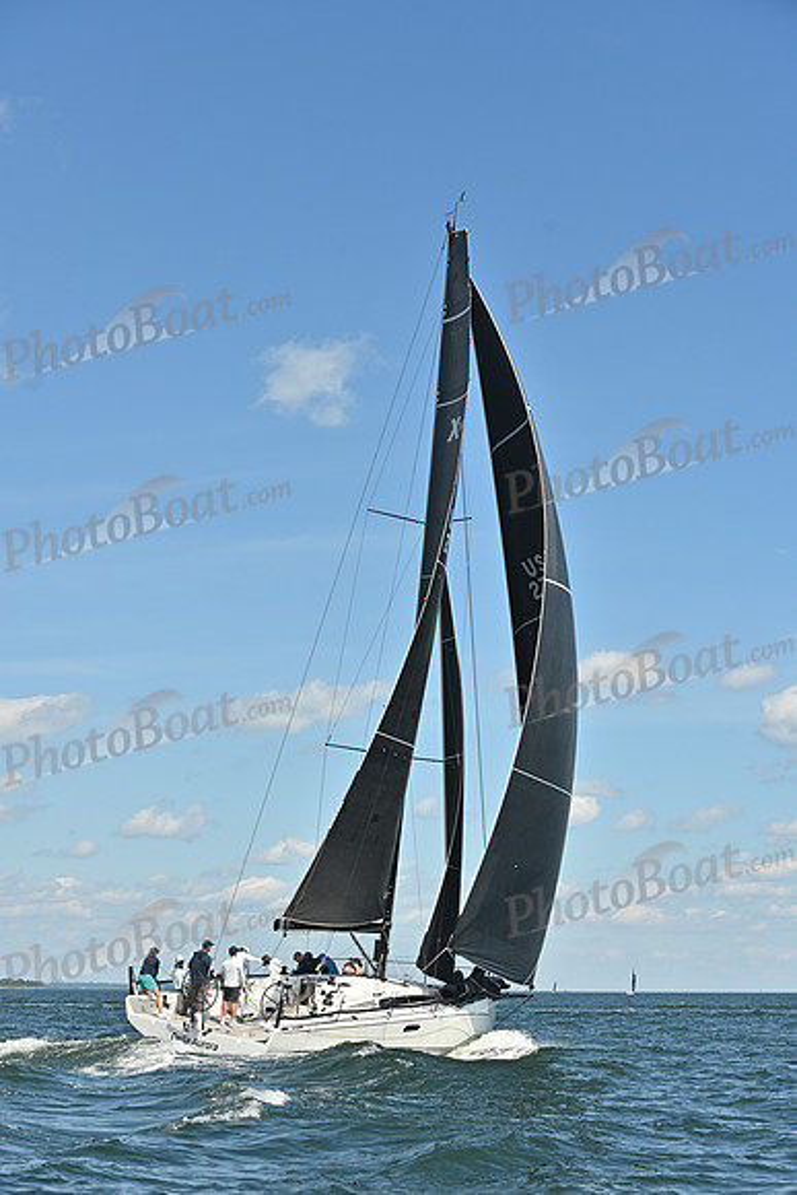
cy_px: 598
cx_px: 398
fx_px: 2323
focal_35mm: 70
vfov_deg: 28.8
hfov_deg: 19.5
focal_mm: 70
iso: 250
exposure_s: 1/1250
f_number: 7.1
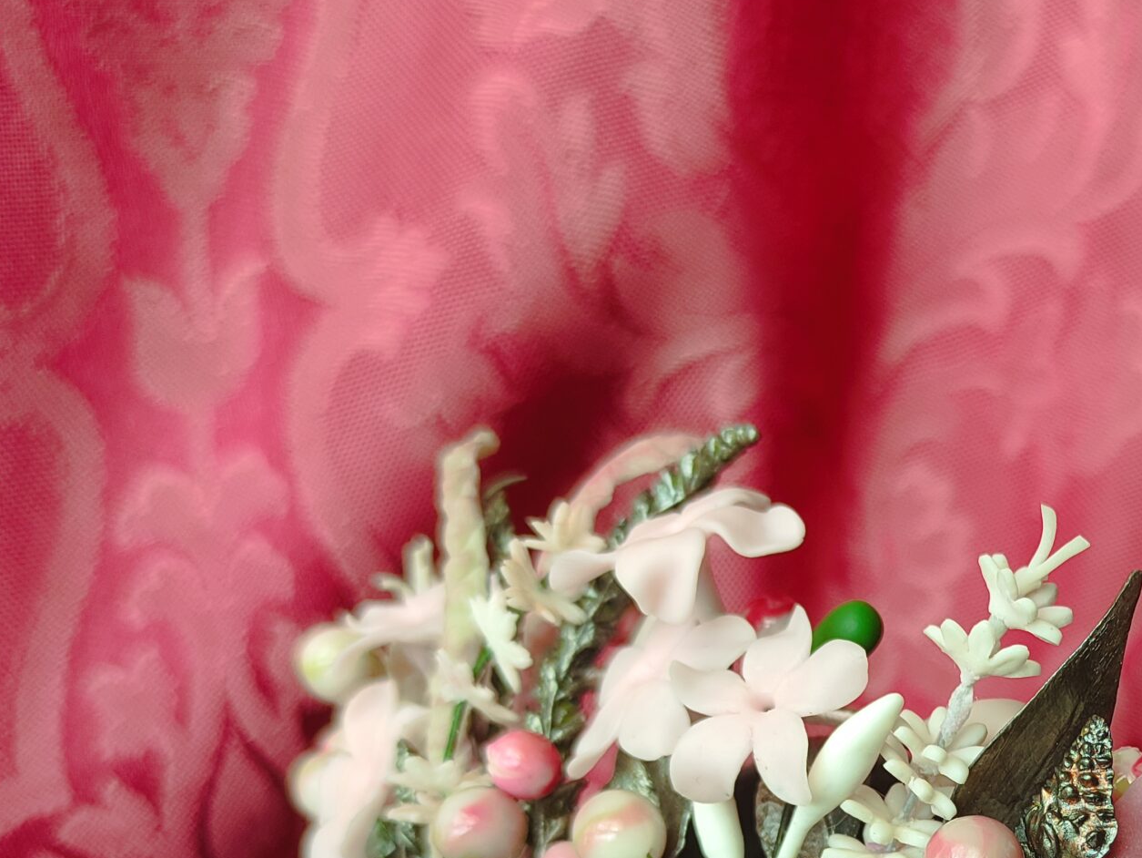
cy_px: 807
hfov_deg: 34.9
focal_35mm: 51
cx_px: 1070
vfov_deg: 27.3
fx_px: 1683
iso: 213
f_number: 1.89
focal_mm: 5.43
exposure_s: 1/50
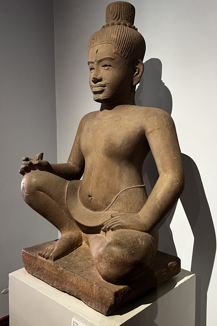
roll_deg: +0.4
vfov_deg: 57.2
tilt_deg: -0.8
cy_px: 151
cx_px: 109
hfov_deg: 40.0
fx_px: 298
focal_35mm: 33
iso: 160
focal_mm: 5.7
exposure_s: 1/60
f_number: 1.5
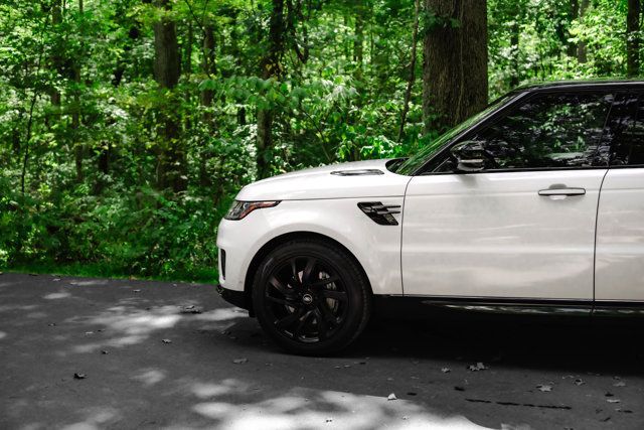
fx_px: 859
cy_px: 215
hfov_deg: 41.1
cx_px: 322
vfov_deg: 28.1
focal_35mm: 48
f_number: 3.5
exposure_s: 1/1600
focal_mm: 48
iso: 500
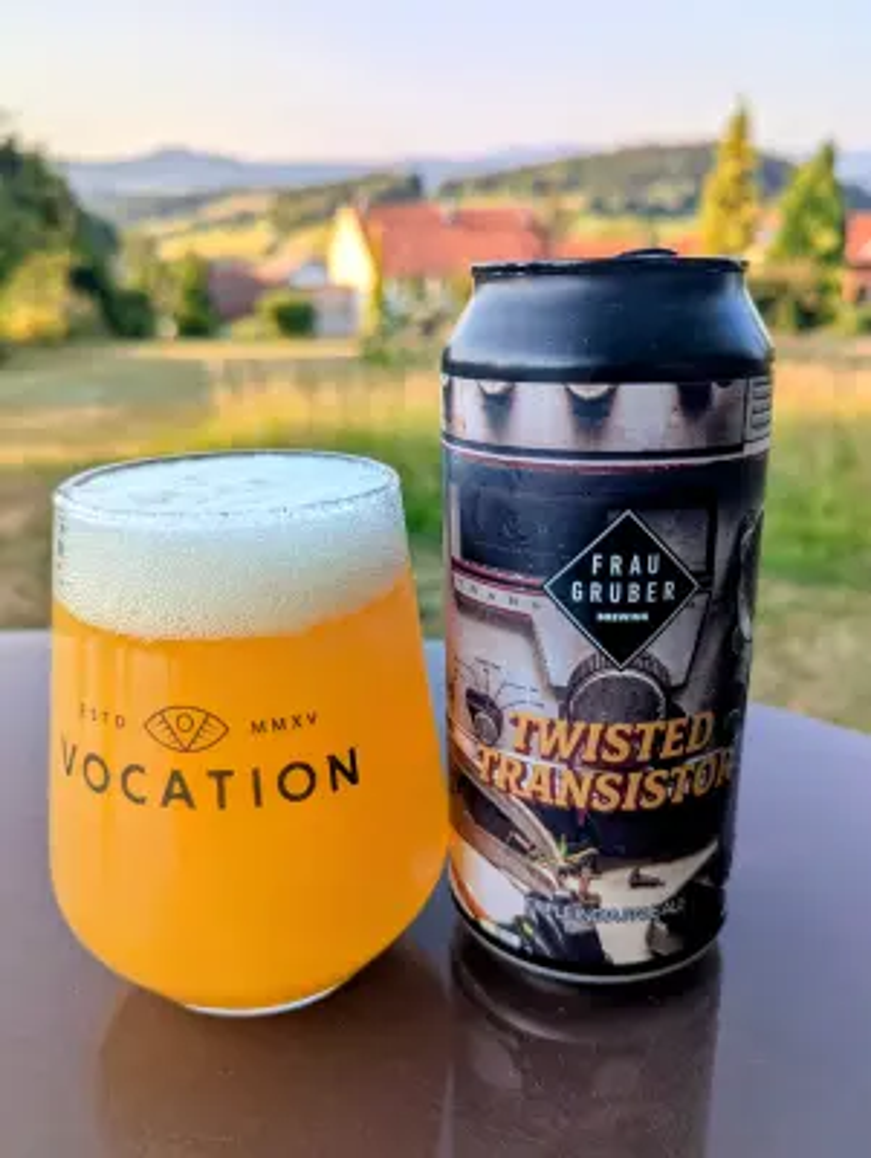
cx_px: 436
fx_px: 803
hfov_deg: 56.9
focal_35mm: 24
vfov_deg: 71.5
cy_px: 579
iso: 51
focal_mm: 6.81
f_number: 1.85
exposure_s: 1/826
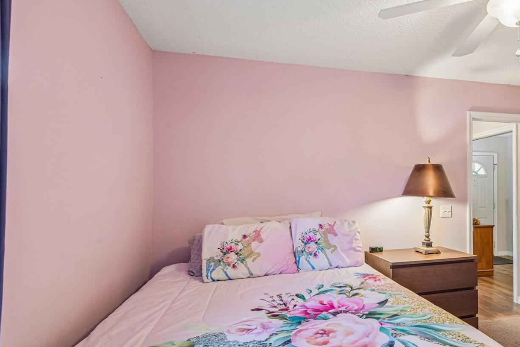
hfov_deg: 79.6
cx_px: 327
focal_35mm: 21
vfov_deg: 59.3
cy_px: 191
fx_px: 303
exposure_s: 1/5
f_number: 8
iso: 400
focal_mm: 16
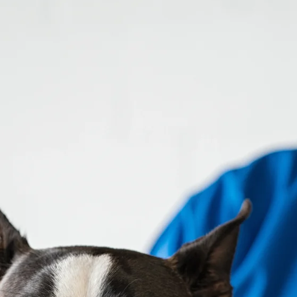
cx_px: 85
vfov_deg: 8.8
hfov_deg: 9.0
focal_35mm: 195
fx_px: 1893
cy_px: 410
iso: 500
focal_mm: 50
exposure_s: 1/200
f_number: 3.2
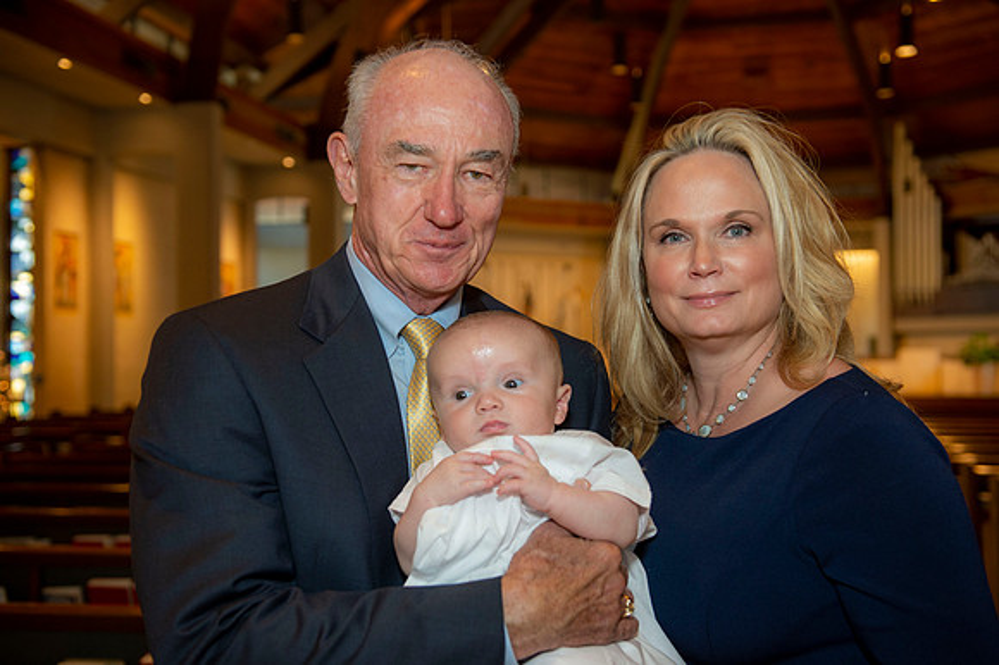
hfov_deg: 44.5
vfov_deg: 30.5
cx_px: 500
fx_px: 1220
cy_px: 332
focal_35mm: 44
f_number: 3.5
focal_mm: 44
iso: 1000
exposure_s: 1/100
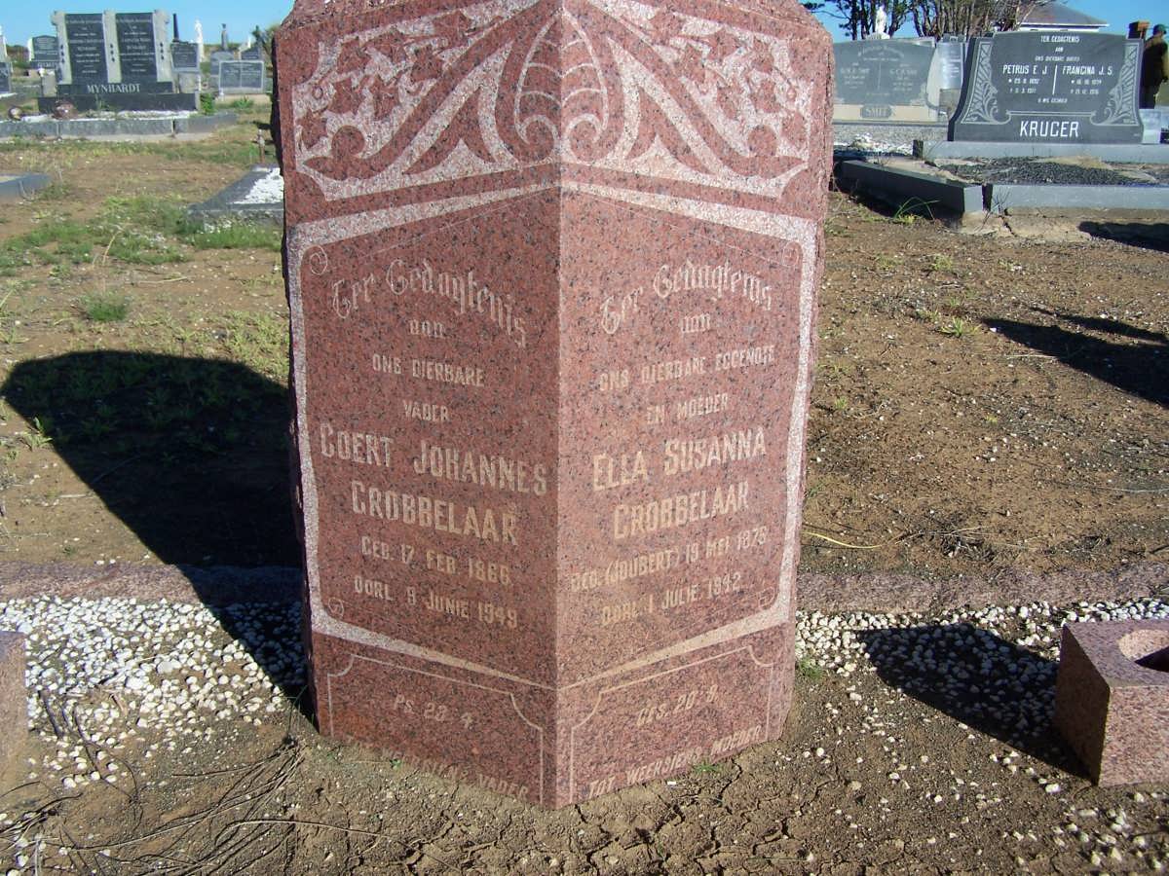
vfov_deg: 37.7
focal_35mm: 38
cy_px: 438
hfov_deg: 49.0
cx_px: 584
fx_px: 1283
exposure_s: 1/1000
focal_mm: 6.3
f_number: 4
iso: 80
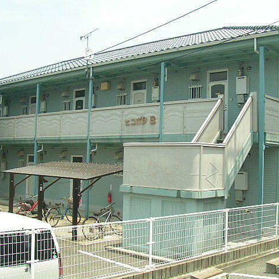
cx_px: 143
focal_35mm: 45
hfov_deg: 37.5
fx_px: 410
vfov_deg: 37.6
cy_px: 140
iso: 50
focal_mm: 5.8
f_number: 5.6
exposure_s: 1/160
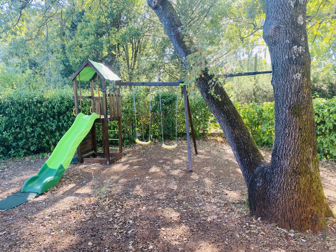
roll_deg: +0.0
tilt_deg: -6.0
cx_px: 168
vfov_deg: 53.1
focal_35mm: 26
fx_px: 252
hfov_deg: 67.3
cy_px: 126
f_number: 1.8
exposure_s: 1/121
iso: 50
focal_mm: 4.25
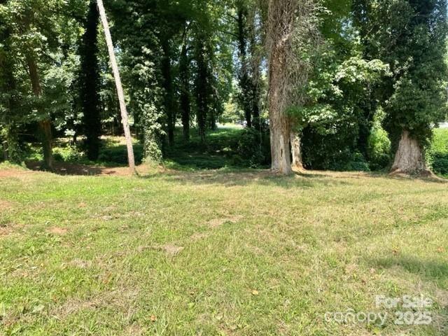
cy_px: 168
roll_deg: +0.2
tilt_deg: -1.6
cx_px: 224
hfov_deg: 67.3
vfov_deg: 53.1
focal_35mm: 26
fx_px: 336
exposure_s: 1/1350
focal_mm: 4.2
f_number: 1.6
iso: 32
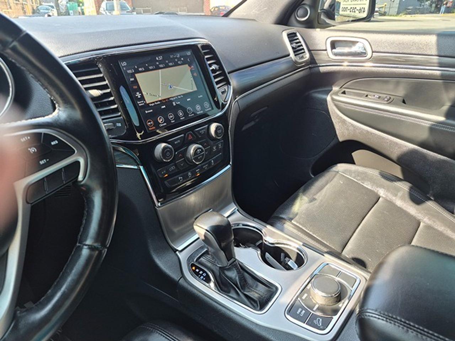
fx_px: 302
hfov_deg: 73.9
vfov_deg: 58.9
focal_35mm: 23
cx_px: 228
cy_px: 170
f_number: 1.8
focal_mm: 5.4
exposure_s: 1/180
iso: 64
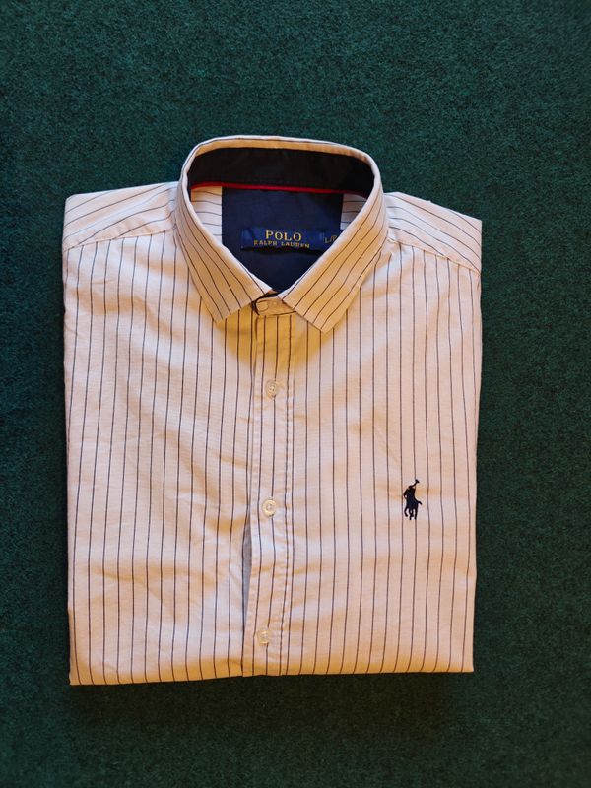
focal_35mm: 23
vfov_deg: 73.9
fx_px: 524
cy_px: 394
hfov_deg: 58.9
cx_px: 296
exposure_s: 1/100
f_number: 1.6
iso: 640
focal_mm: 6.06
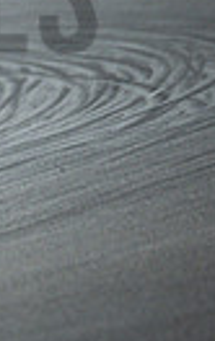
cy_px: -14
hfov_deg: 0.6
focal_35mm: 2091
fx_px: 19519
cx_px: -451
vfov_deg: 1.0
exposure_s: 1/2500
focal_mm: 312
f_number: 5.2
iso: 1600
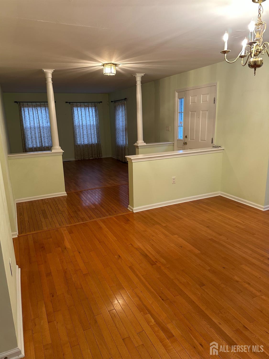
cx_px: 134
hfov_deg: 56.8
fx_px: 249
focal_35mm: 24
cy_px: 180
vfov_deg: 71.6
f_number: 1.78
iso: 250
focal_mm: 6.86
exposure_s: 1/60
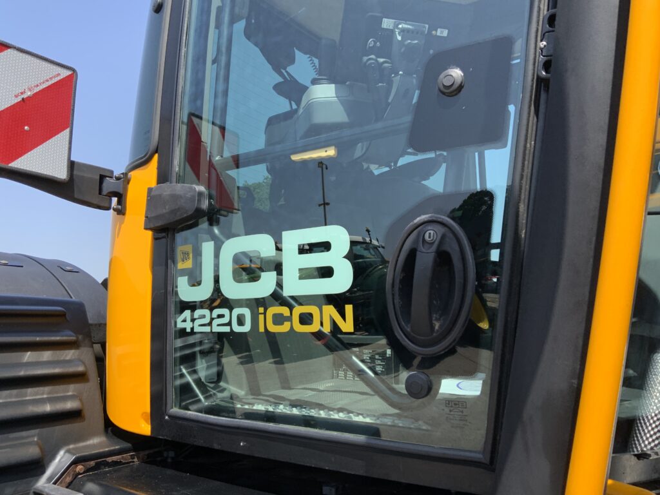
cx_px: 330
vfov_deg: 48.2
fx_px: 553
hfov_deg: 61.7
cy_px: 248
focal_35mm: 29
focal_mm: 3
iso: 16
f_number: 1.8
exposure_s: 1/759
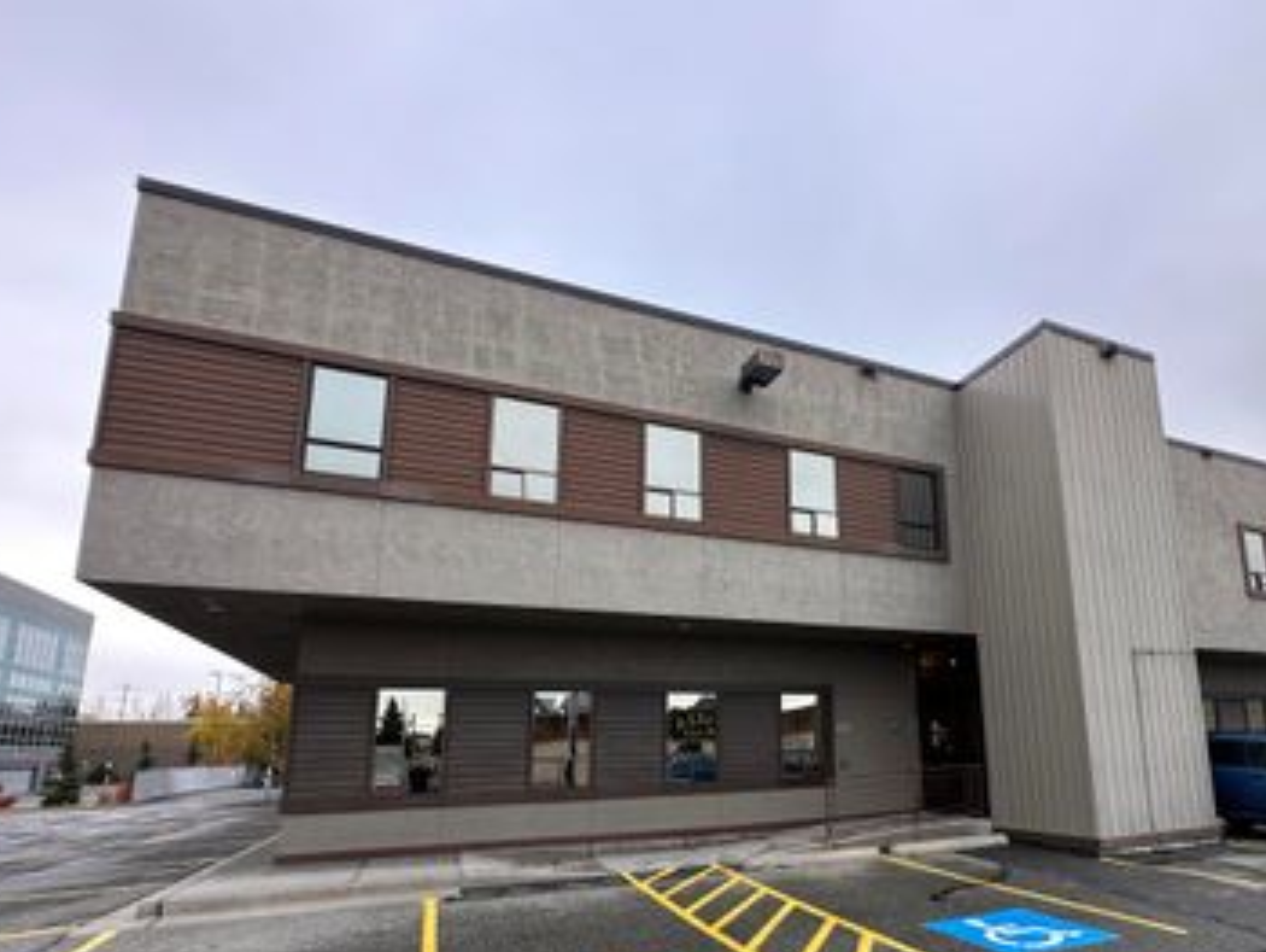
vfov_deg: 64.8
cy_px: 610
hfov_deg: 80.2
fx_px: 732
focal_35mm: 20
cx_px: 789
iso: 50
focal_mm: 2.22
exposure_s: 1/99
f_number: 2.2
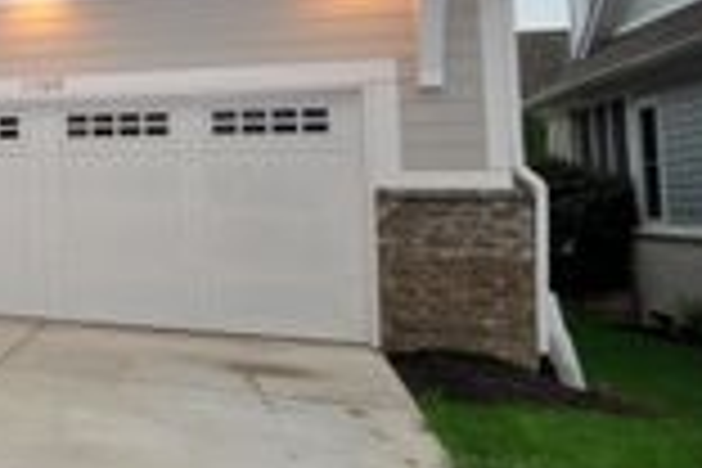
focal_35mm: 48
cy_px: 86
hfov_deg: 26.2
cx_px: -414
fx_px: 936
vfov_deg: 27.4
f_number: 4
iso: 640
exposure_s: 1/60
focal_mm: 10
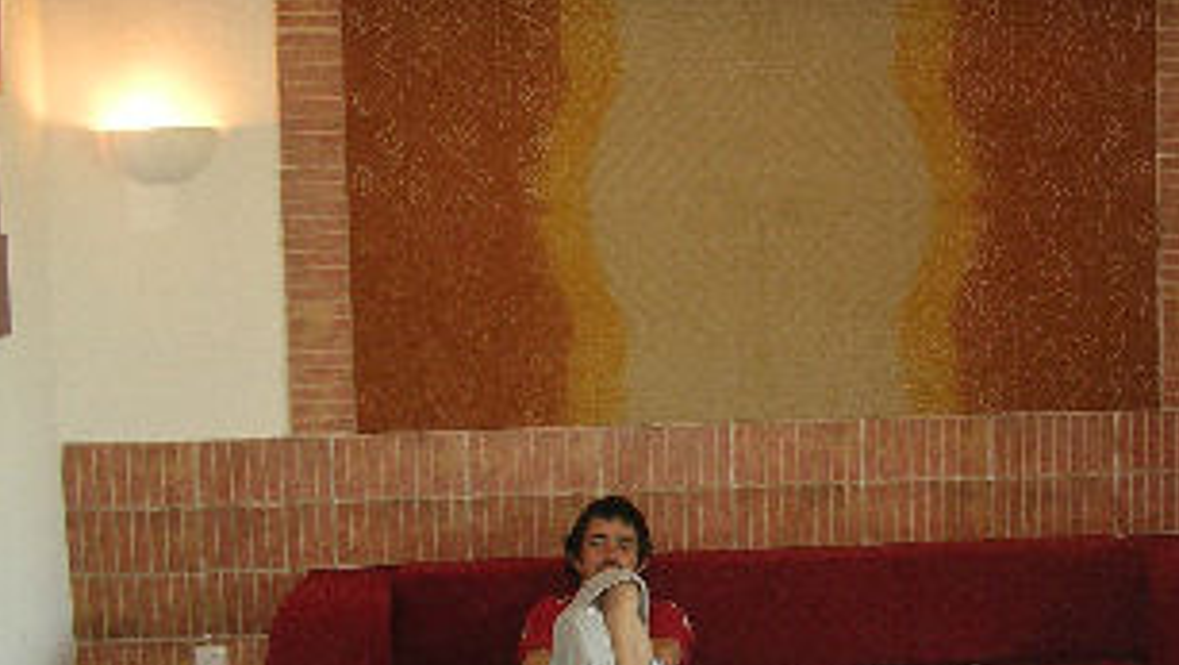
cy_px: 450
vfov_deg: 17.5
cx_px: 979
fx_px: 2158
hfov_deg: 29.7
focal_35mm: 69
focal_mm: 5.8
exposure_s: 1/60.1
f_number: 2.8
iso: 91
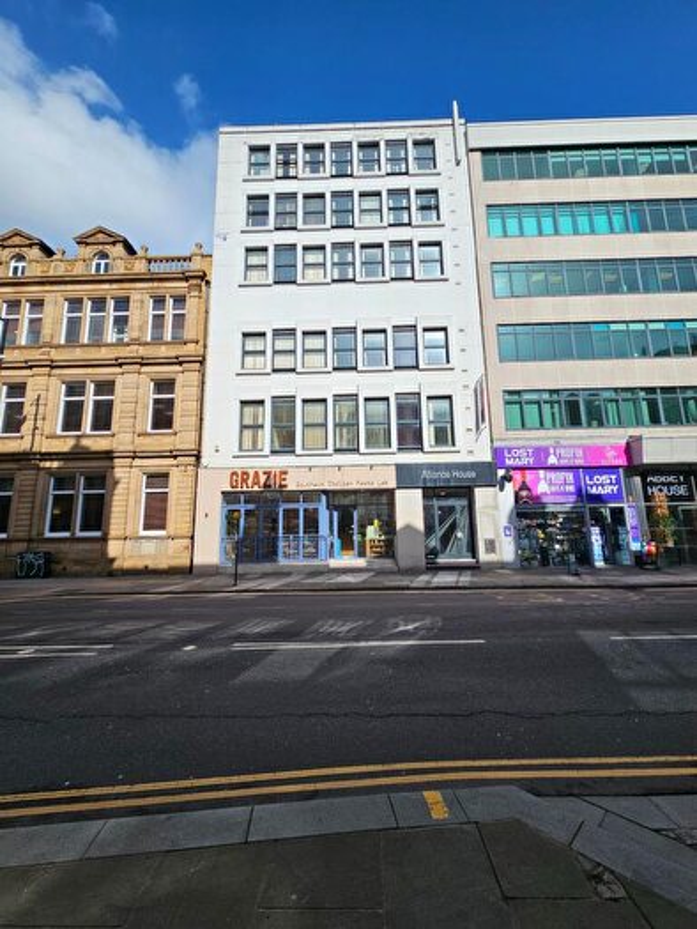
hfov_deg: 89.9
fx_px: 349
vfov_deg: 106.2
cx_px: 348
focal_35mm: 13
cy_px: 464
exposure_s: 1/2797
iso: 50
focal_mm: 2.2
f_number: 2.2
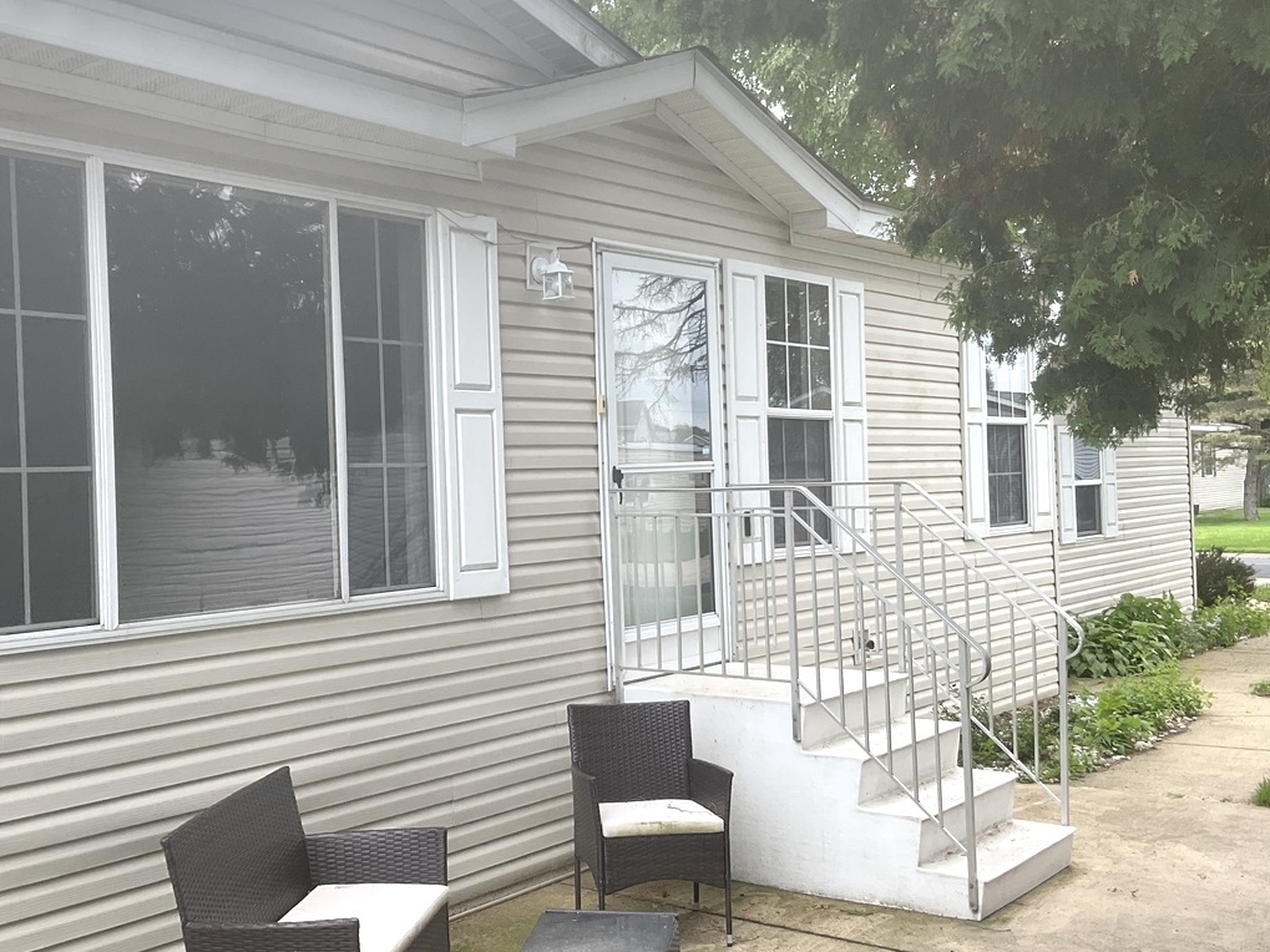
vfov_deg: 35.1
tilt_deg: -0.4
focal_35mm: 41
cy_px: 476
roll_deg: +1.2
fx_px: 1504
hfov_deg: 45.6
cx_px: 532
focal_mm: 3
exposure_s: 1/327
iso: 16
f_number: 1.8
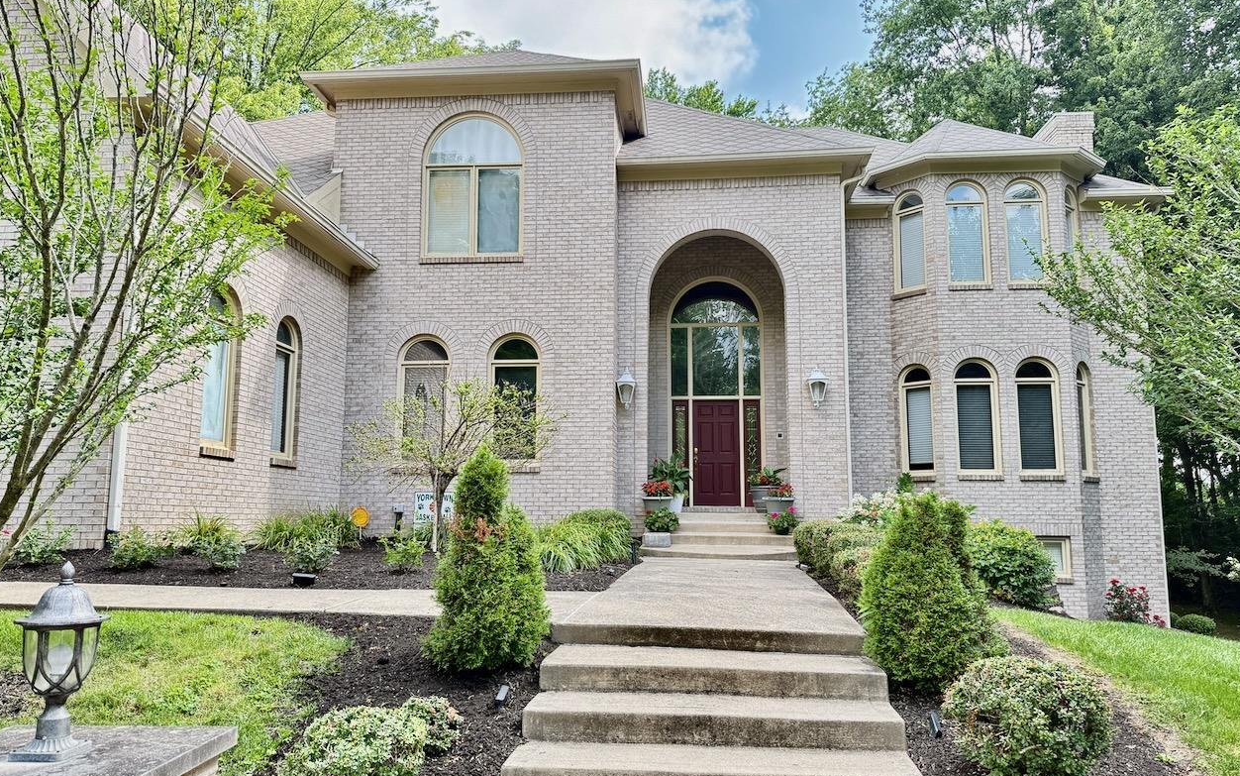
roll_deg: +0.5
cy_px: 393
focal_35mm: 26
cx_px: 626
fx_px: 879
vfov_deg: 47.6
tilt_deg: +7.7
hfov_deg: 70.4
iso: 100
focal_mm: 6.76
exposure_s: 1/377
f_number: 1.78
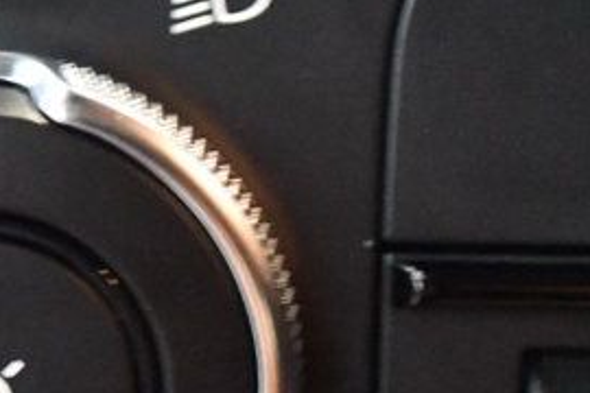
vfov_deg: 5.7
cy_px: 269
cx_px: -72
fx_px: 3917
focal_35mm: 239
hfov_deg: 8.5
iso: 11400
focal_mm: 42
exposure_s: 1/60
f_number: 5.3
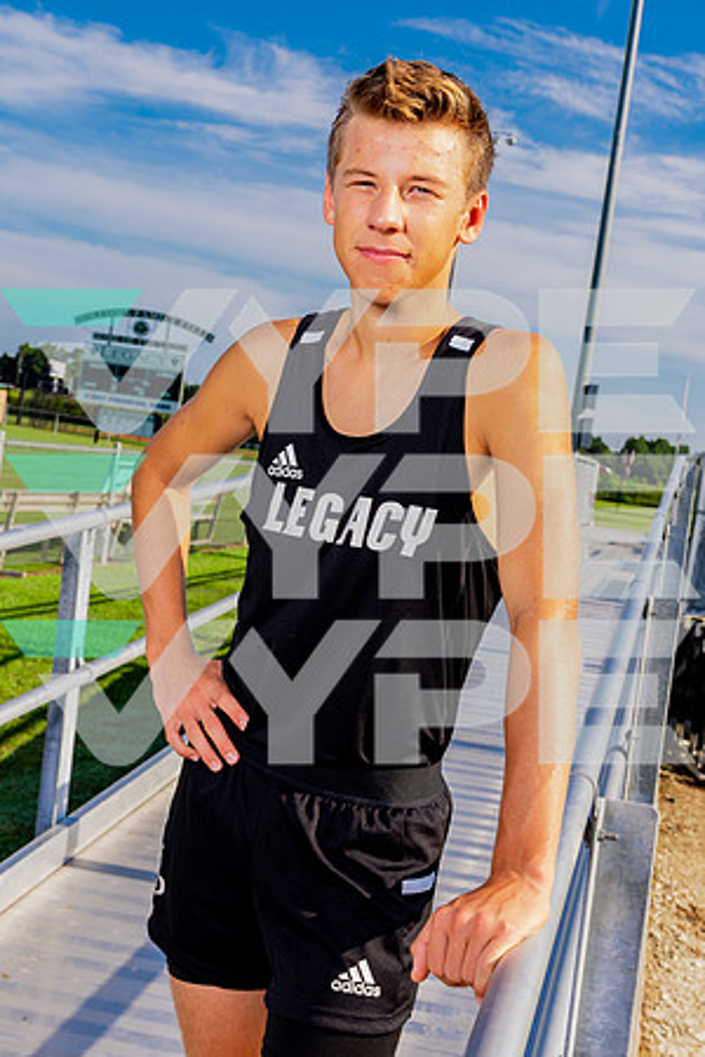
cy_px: 528
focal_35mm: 53
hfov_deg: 25.8
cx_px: 344
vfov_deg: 37.9
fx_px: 1542
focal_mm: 35
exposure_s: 1/200
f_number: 8
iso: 200
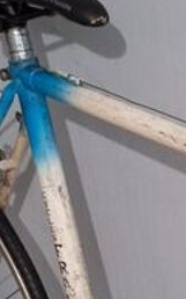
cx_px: 397
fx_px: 1023
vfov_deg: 16.1
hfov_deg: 9.6
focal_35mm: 126
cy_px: 320
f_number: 1.8
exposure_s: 1/20
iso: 640
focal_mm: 5.54
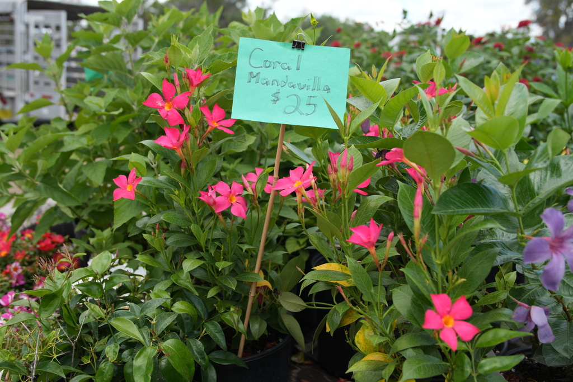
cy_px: 191
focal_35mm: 36
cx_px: 286
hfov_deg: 53.1
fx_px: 573
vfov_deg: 36.9
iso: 100
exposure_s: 1/400
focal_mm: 24
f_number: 3.5
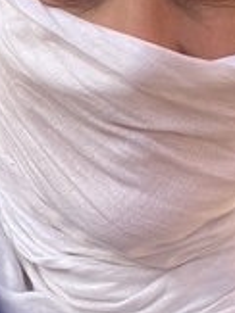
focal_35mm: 118
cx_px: 94
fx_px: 1070
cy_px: -69
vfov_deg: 16.0
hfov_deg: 12.5
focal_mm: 2.71
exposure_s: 1/505
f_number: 2.2
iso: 25
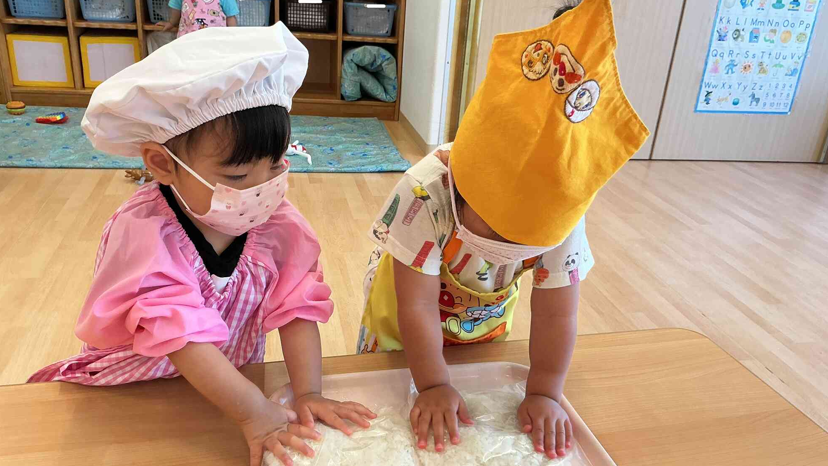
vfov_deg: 36.6
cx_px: 417
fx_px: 703
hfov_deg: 61.0
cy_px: 277
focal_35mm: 32
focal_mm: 3
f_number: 1.8
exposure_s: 1/120
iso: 32
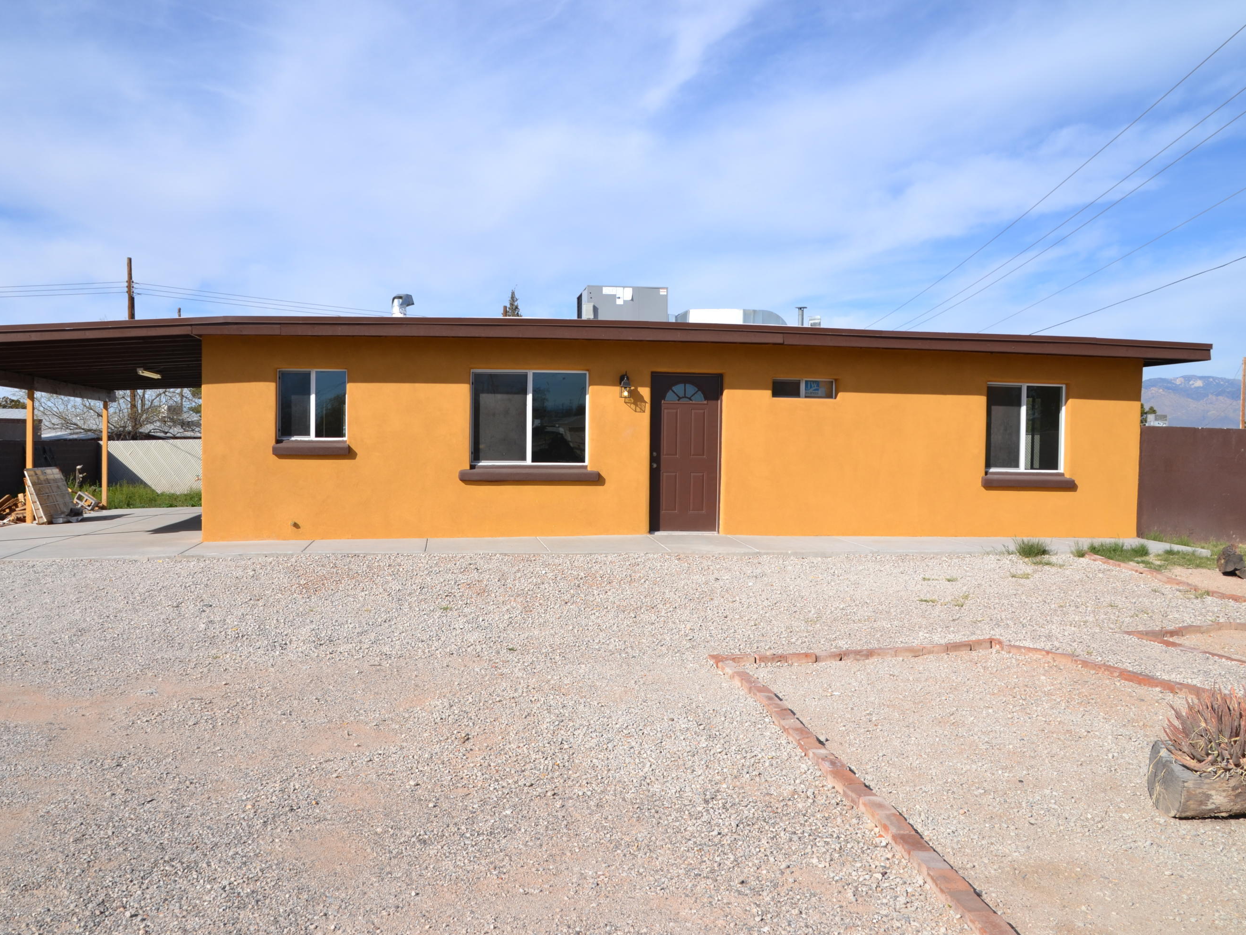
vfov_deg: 43.0
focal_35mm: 33
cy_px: 472
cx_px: 551
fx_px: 1188
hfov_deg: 55.2
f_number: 9
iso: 100
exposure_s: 1/320
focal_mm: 20
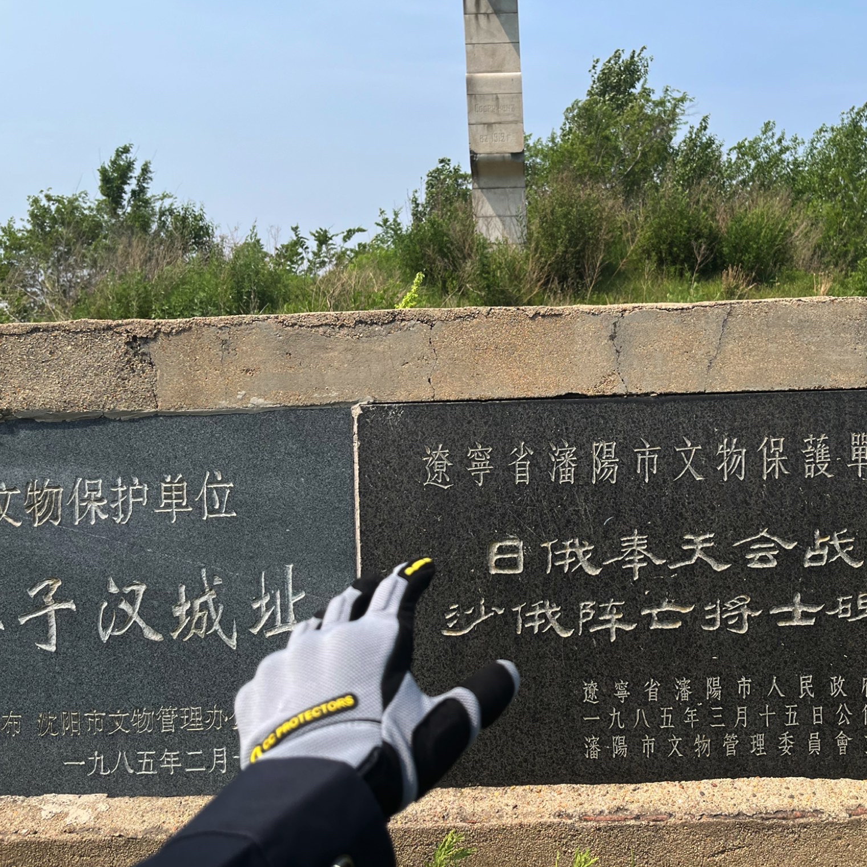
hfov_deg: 51.9
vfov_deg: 52.5
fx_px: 878
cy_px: 436
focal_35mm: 31
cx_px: 548
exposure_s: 1/3215
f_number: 1.6
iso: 50
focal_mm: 5.1
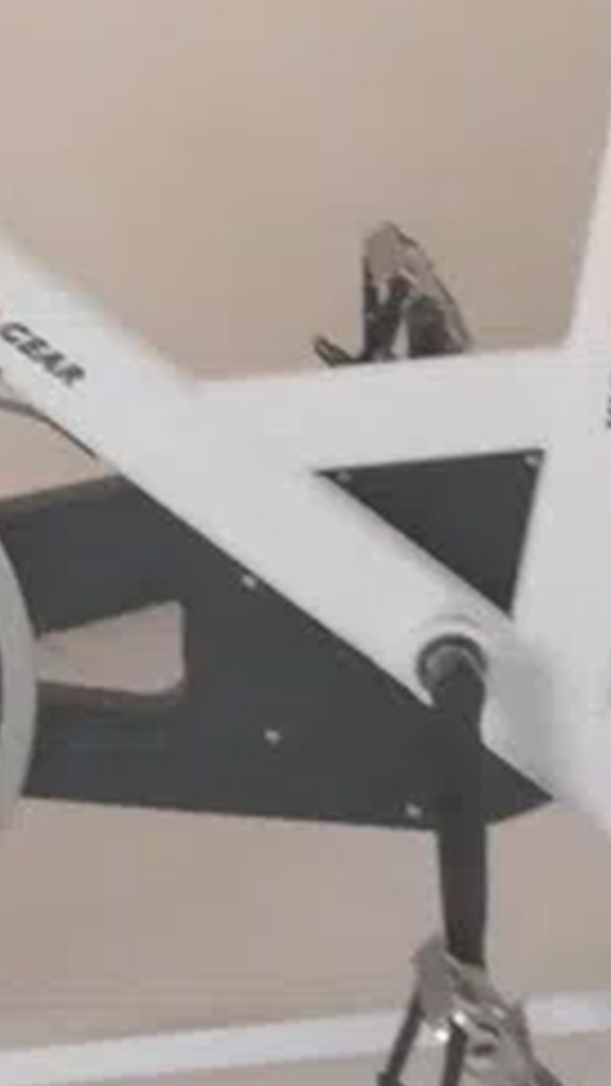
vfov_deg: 12.4
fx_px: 4986
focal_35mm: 173
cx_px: 31
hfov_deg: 7.0
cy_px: 256
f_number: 1.8
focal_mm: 5.4
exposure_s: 1/33.3
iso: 320
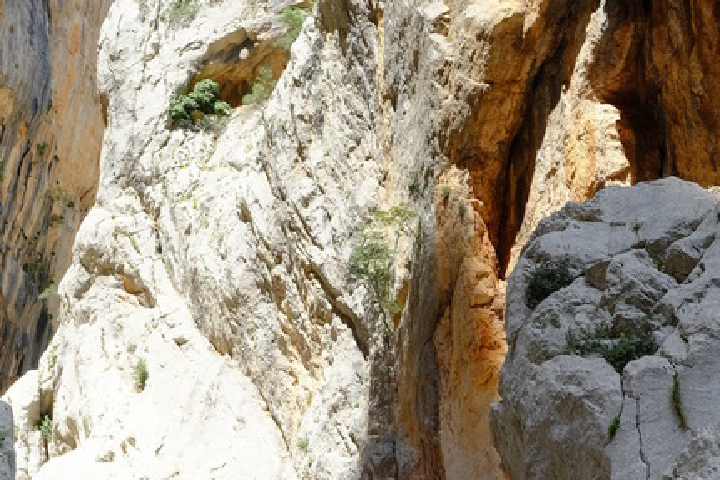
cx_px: 375
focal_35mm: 65
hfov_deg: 31.0
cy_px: 360
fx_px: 1299
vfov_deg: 20.7
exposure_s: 1/75
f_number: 8
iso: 400
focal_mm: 23
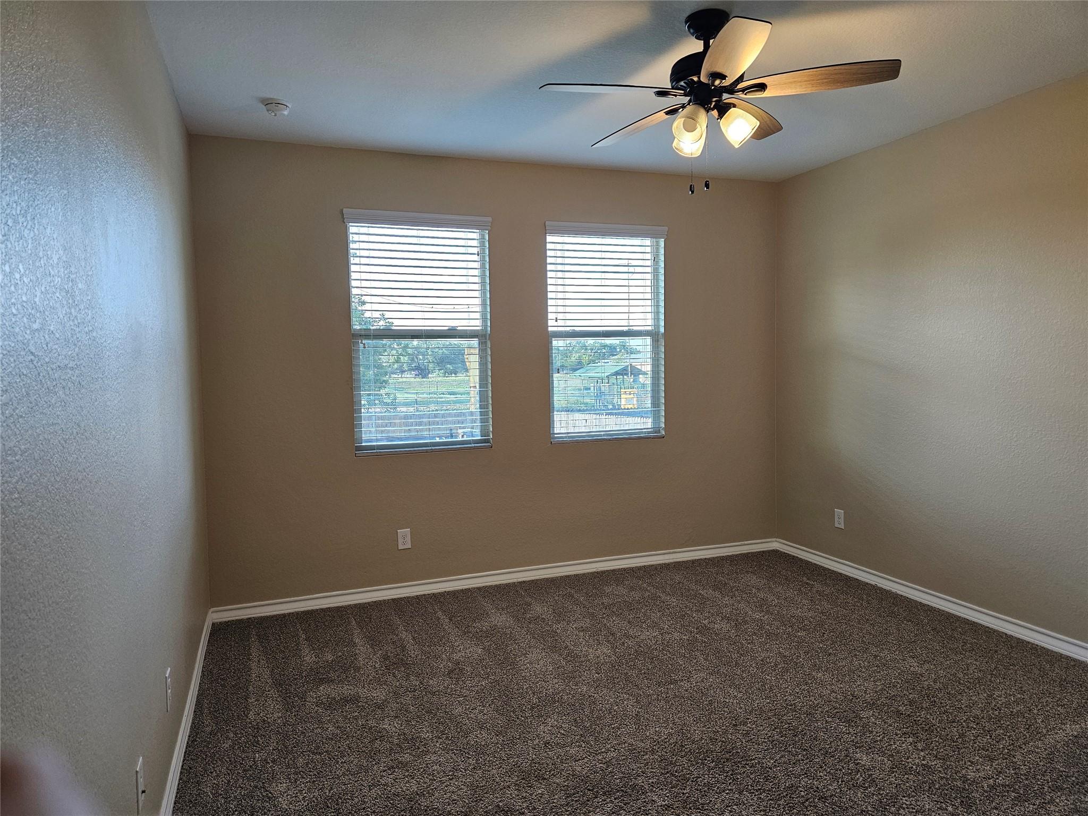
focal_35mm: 23
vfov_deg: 58.9
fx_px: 723
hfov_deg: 73.9
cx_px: 544
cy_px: 408
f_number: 1.7
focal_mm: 6.3
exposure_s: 1/120
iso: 160
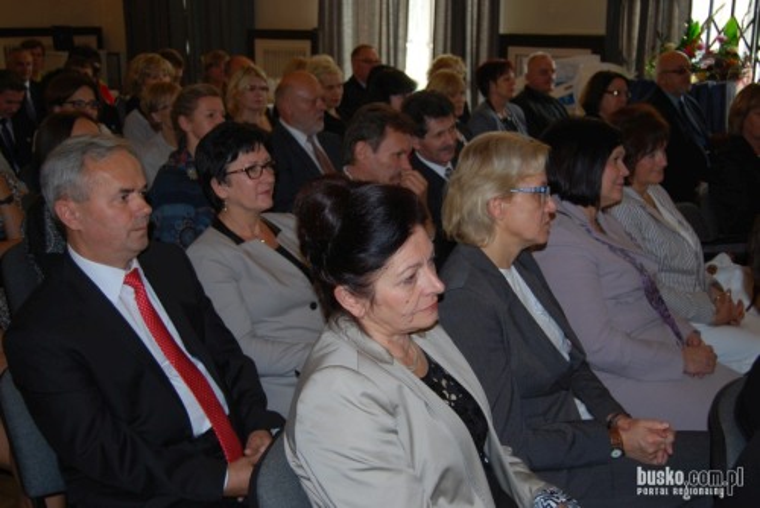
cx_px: 380
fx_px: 824
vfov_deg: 34.3
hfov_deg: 49.5
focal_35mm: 39
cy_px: 254
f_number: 4.2
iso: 200
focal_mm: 26
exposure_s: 1/60
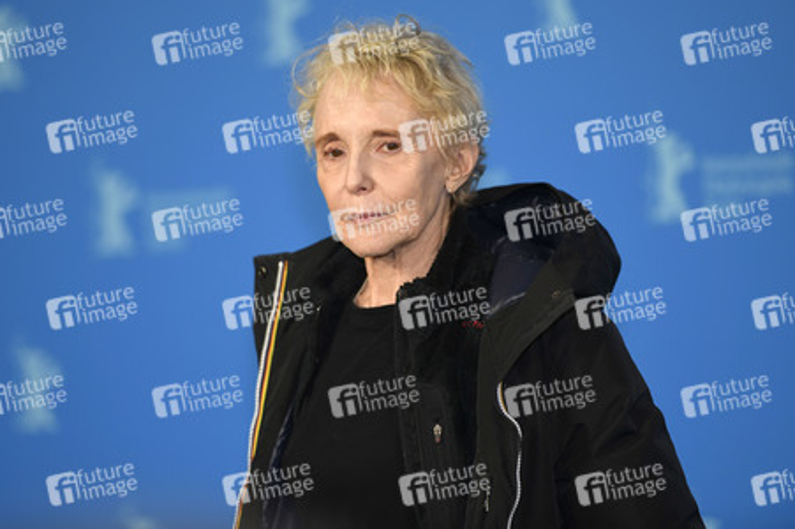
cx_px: 398
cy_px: 264
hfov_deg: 10.3
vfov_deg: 6.9
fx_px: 4413
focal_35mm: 200
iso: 800
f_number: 2.8
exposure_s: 1/400
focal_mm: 200
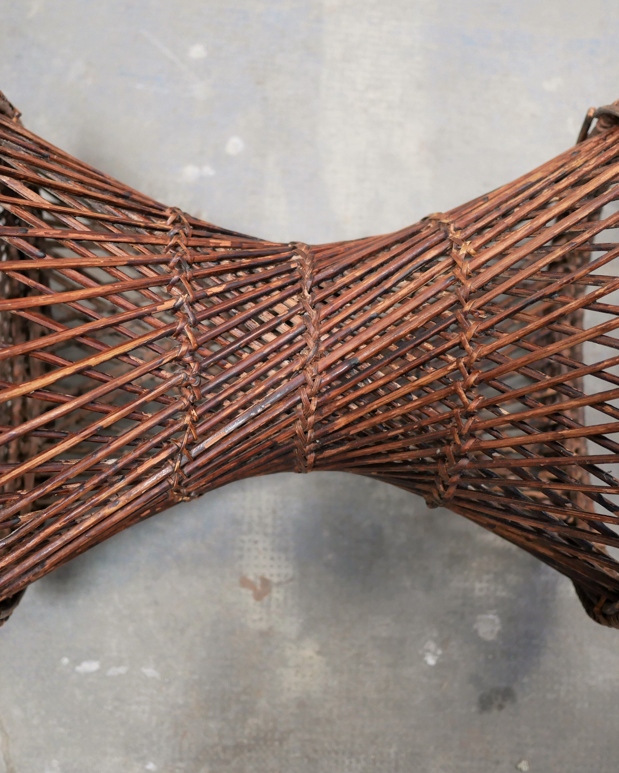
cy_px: 383
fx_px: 1214
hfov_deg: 28.6
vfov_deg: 35.4
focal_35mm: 53
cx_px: 297
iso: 640
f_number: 1.7
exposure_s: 1/60
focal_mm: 20
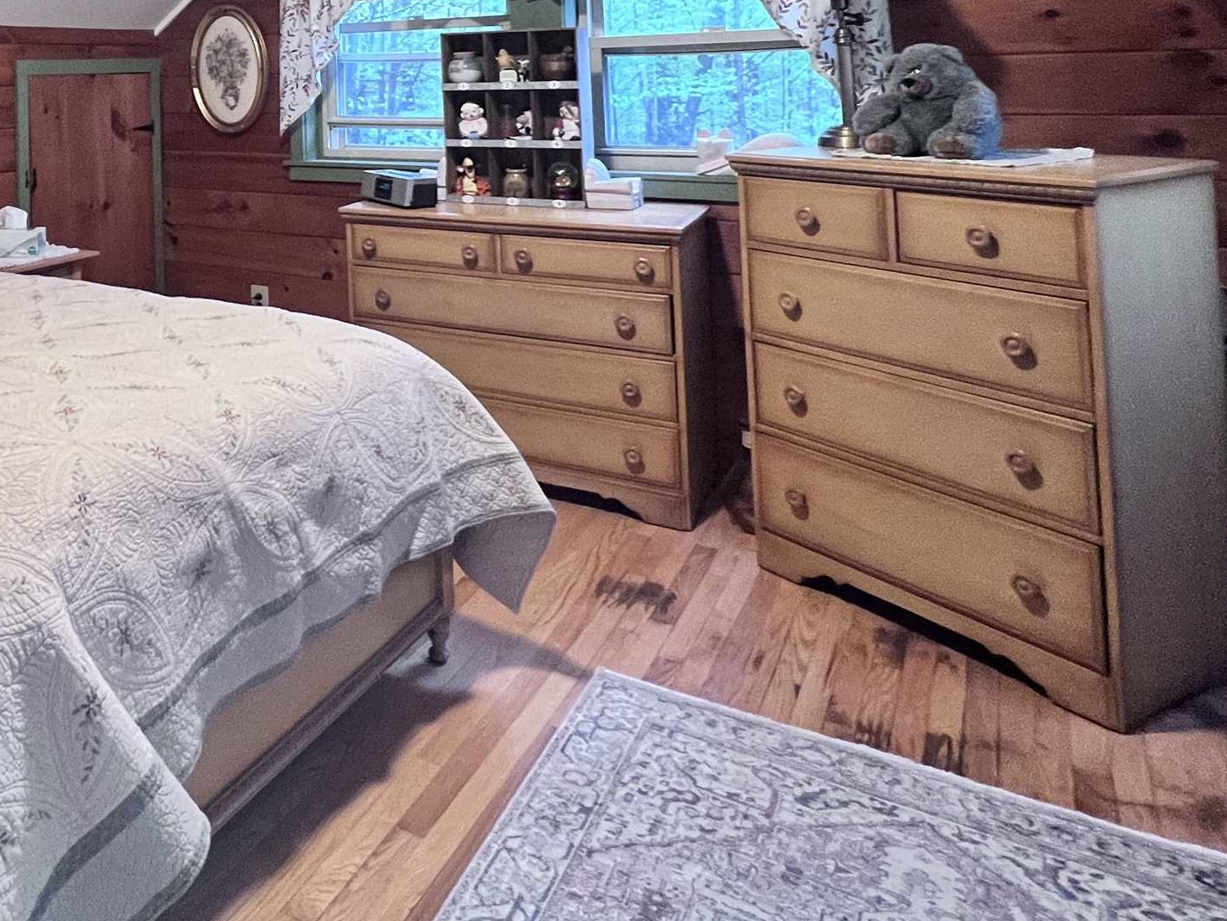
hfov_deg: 56.6
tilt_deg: +2.8
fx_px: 993
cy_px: 32
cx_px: 174
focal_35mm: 28
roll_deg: +1.6
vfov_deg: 43.7
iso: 640
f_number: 1.8
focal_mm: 1.57
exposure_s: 1/60
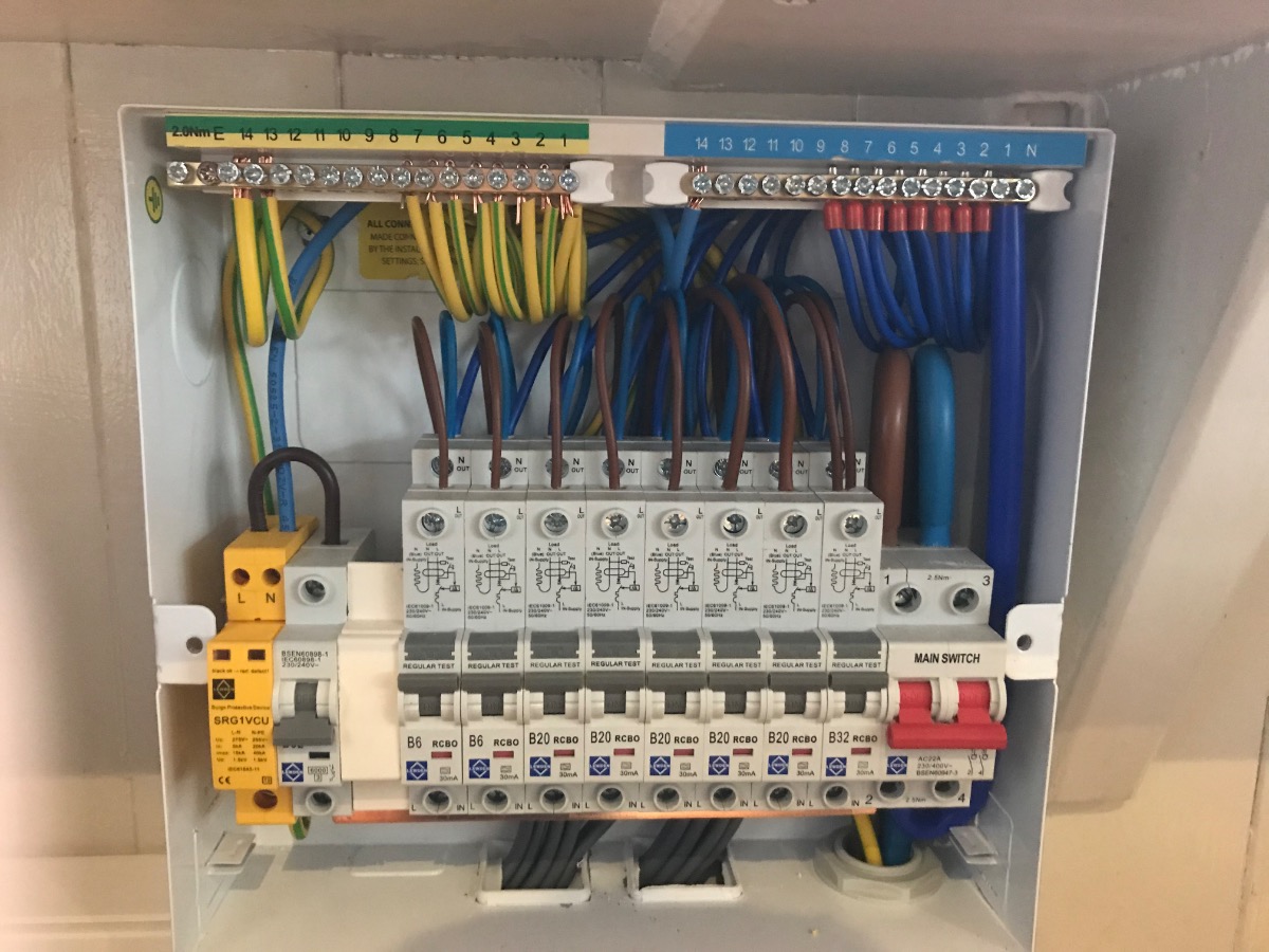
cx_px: 634
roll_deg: -1.6
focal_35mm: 28
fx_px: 1026
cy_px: 476
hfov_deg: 63.4
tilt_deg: -10.6
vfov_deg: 49.7
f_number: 1.8
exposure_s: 1/5
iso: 80
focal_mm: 3.99
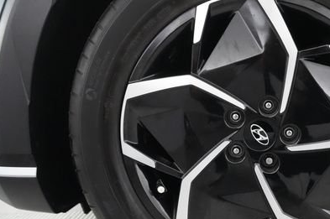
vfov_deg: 30.3
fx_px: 403
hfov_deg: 42.5
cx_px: 265
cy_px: 138
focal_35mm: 44
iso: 16000
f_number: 4.5
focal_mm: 27
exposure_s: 1/250
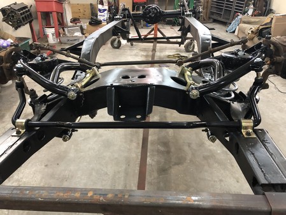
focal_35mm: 28
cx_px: 143
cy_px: 108
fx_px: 231
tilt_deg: -32.4
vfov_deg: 49.8
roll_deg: +1.0
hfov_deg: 63.4
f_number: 1.8
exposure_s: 1/15
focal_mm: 4
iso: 80
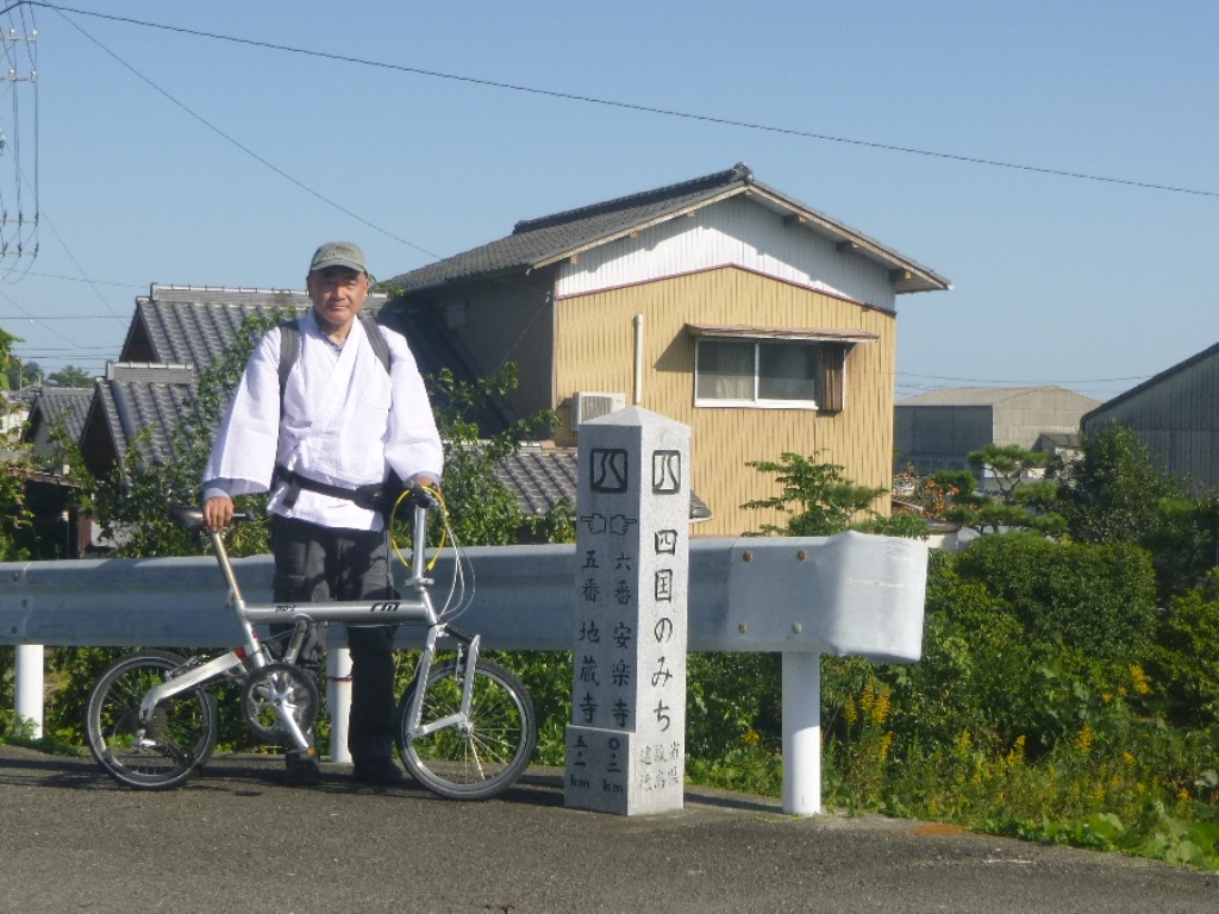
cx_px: 610
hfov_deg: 42.9
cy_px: 457
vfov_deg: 32.9
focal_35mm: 44
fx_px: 1549
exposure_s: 1/500
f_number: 4.7
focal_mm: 7.9
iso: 100
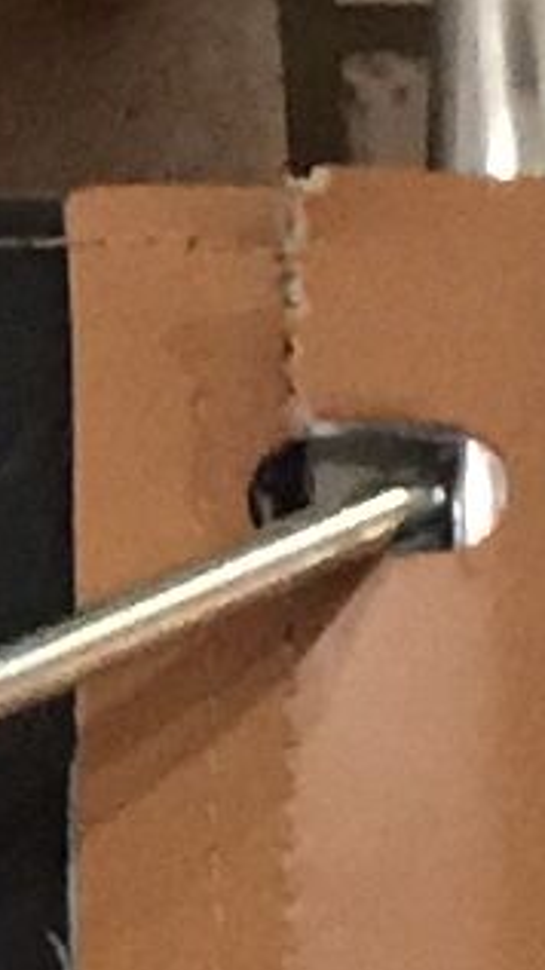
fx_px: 8361
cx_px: -1604
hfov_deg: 3.6
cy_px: 211
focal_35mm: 325
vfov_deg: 6.6
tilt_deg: -54.8
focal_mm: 4.15
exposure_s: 1/8
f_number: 2.2
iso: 160
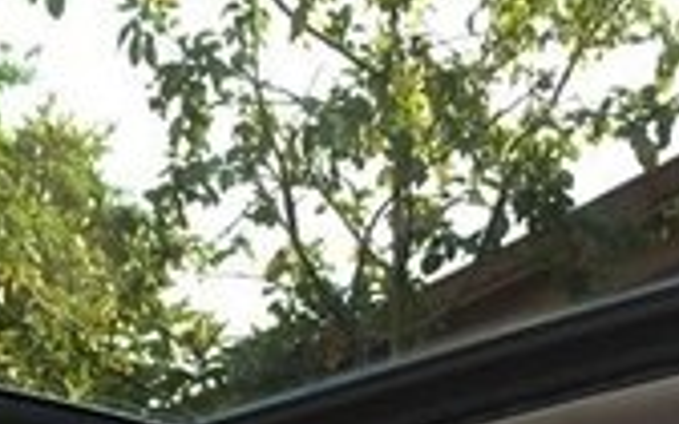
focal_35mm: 121
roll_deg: +4.2
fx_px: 2239
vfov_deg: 10.2
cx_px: 40
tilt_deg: +4.3
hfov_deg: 17.0
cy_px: 793
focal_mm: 4.15
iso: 64
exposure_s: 1/33
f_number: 2.2
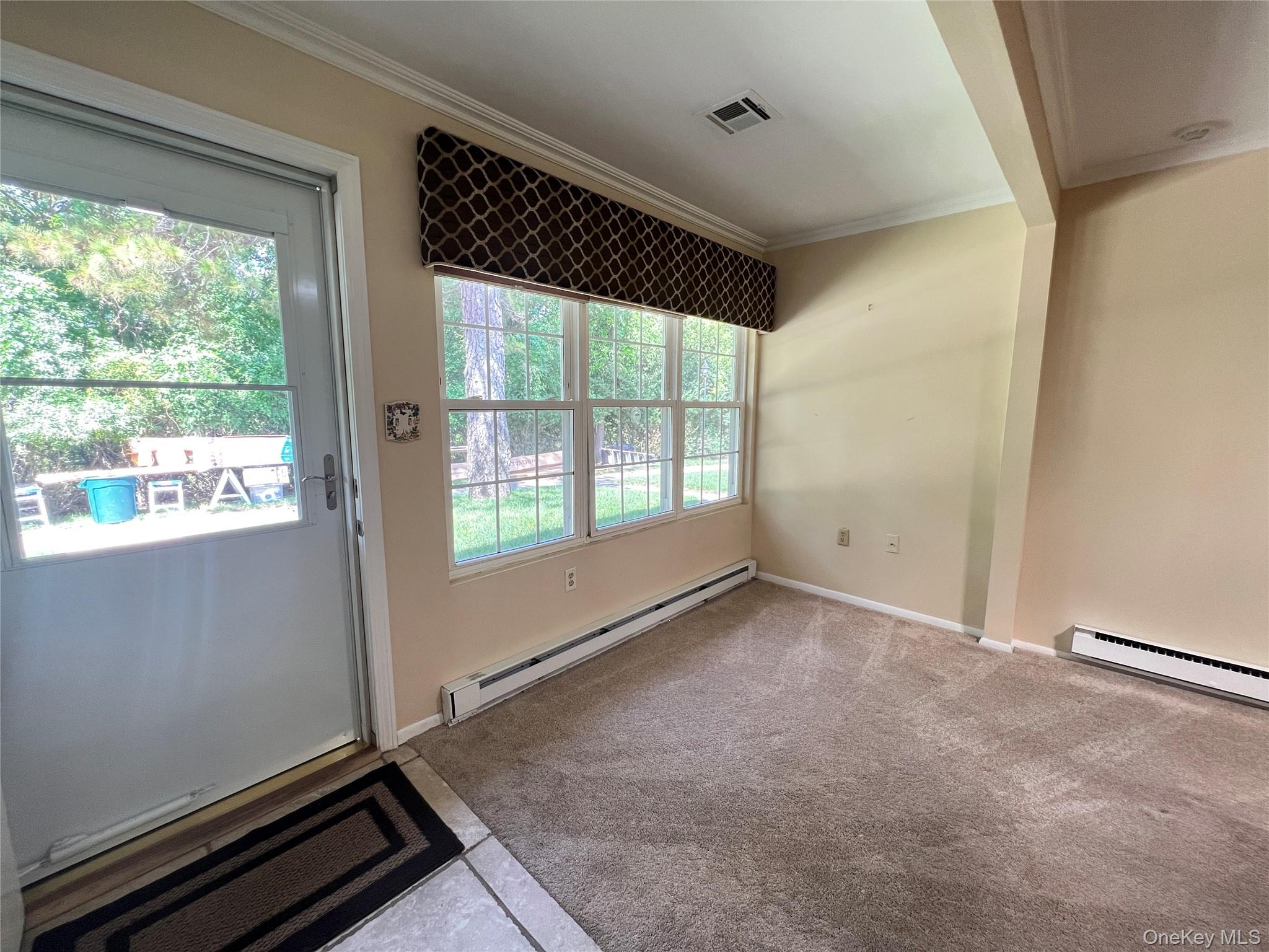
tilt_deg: -8.9
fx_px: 477
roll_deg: +0.1
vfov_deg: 89.9
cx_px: 634
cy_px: 476
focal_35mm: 13
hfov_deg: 106.2
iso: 250
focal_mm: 1.57
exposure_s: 1/120
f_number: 1.8
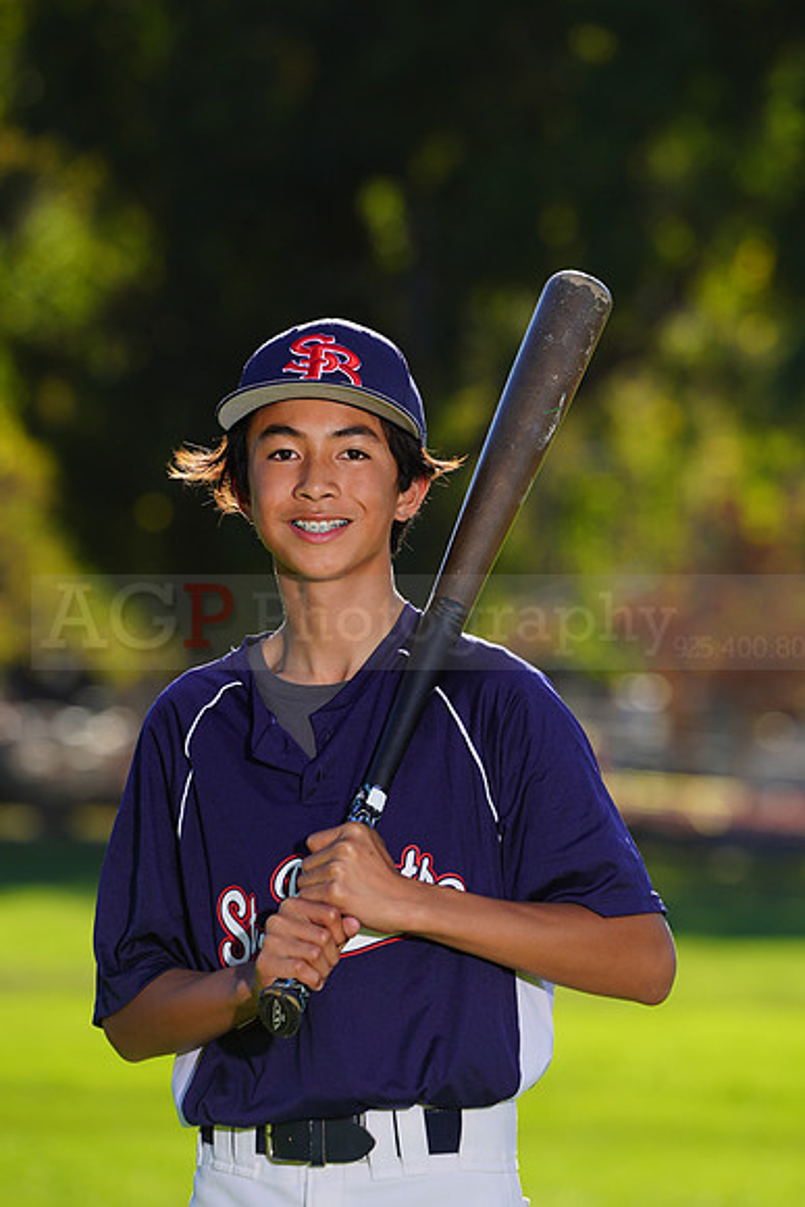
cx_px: 402
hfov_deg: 4.6
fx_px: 10056
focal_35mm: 300
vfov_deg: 6.9
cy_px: 604
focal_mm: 300
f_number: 8
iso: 100
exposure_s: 1/250
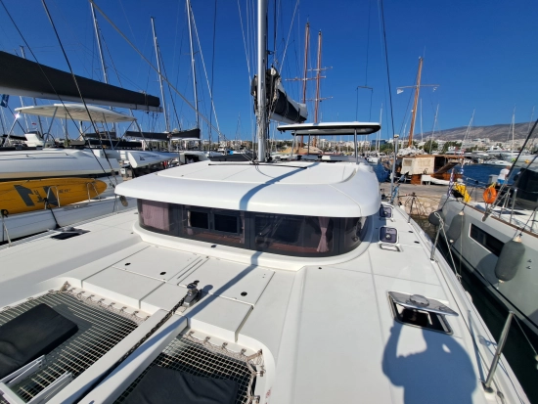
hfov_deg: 106.2
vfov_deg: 90.0
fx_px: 202
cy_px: 202
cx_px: 269
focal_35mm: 13
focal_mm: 1.74
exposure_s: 1/2532
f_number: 2.2
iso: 50
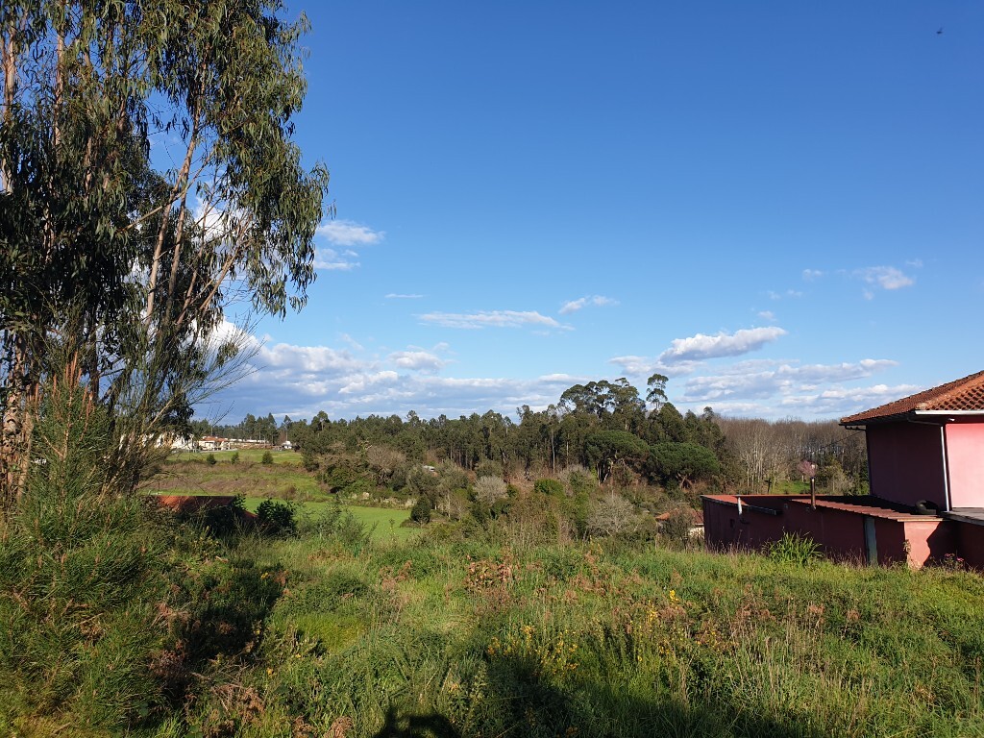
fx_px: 739
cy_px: 369
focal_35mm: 26
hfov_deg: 67.3
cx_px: 492
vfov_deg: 53.1
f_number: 2.4
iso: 50
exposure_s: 1/1403
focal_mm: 4.3
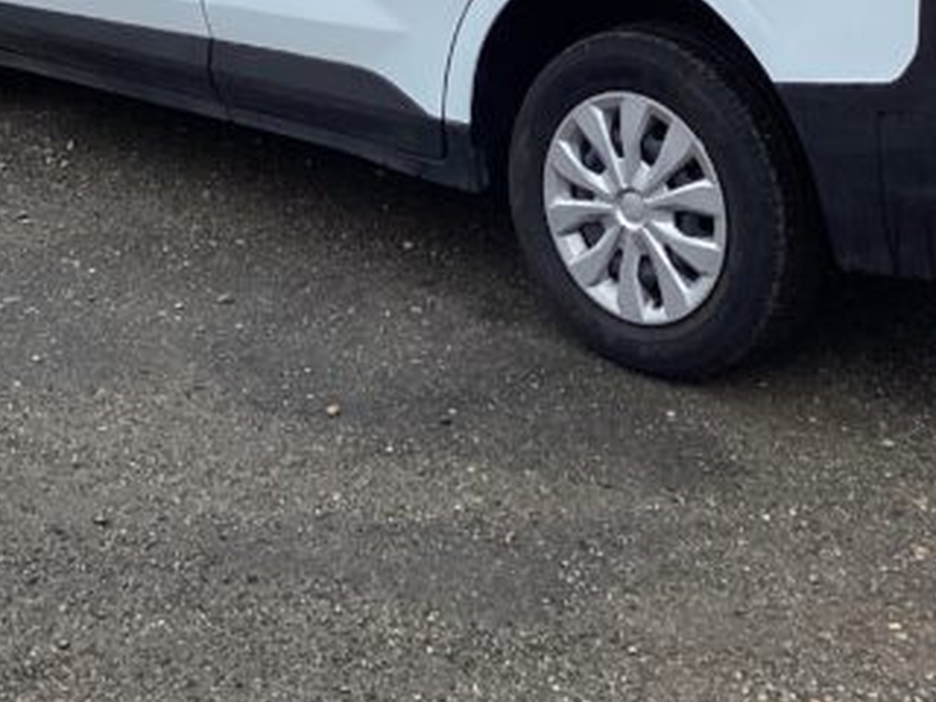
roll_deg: +1.0
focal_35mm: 77
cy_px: -69
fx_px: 2082
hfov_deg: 25.3
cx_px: 509
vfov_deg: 18.4
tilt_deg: -10.1
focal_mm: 3.3
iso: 25
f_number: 2.4
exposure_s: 1/476
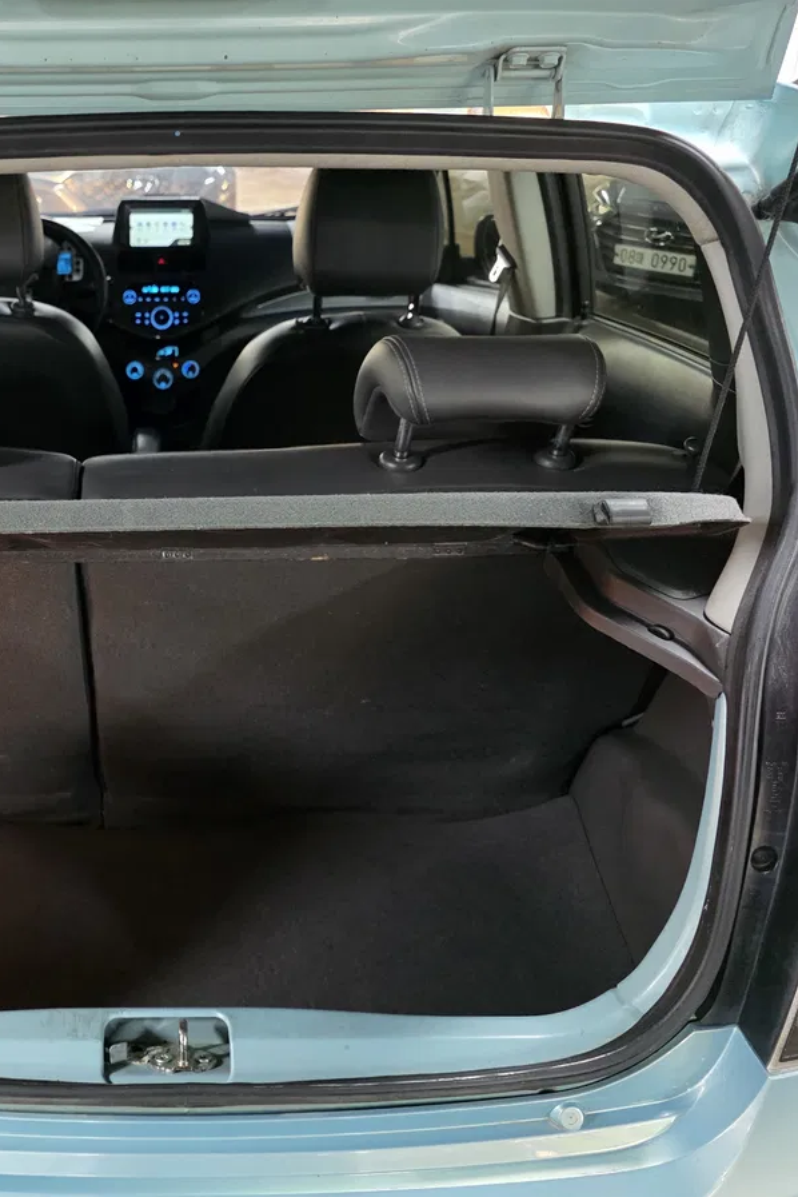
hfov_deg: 39.5
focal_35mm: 32
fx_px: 1064
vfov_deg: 58.7
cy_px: 598
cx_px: 157
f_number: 1.7
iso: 2000
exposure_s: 1/120
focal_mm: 6.3
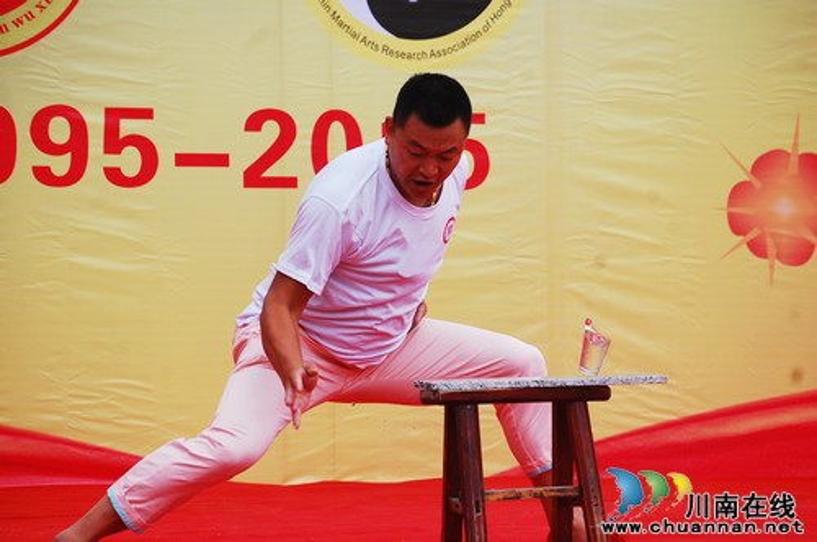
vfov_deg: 9.1
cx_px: 408
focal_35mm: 150
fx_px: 3400
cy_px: 271
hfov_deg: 13.7
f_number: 6.3
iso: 200
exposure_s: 1/640
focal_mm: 100
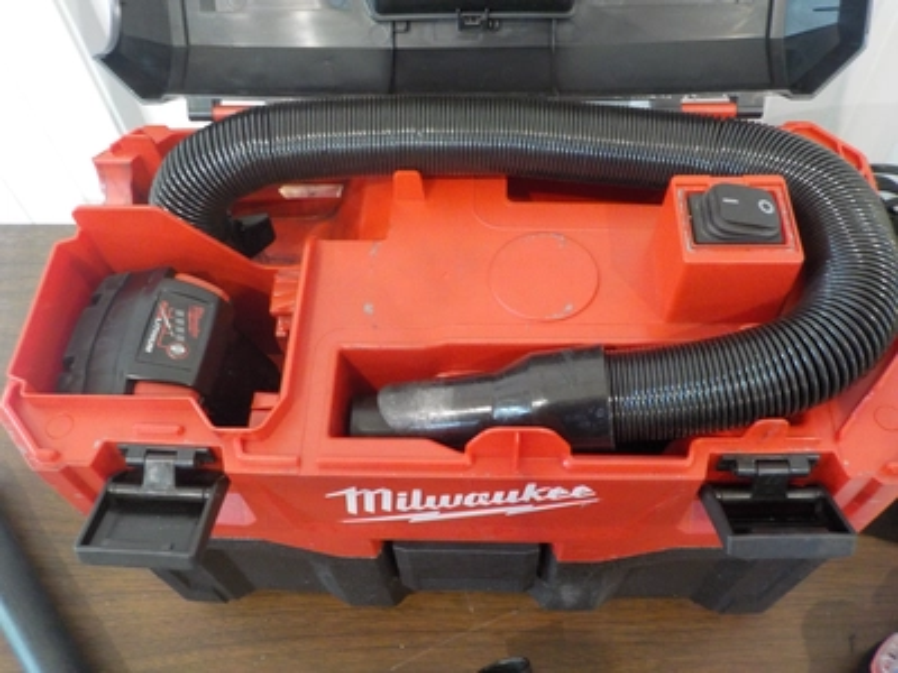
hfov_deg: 60.0
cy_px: 336
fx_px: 778
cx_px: 449
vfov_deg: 46.8
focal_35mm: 30
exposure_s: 1/30
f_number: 3.3
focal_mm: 4.1
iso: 400
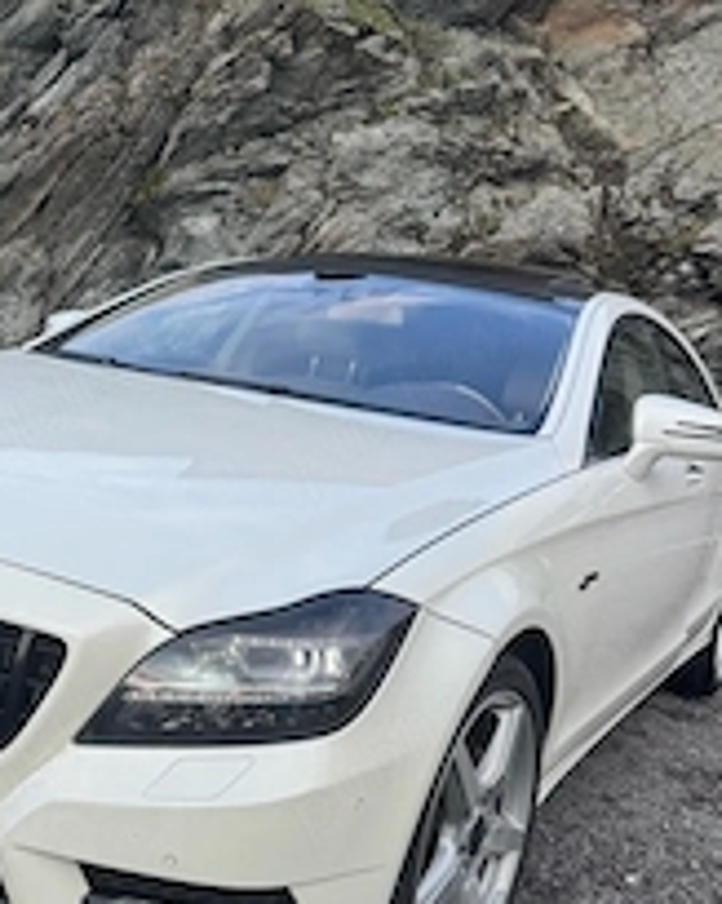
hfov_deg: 32.1
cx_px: 177
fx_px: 1230
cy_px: 434
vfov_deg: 40.3
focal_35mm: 46
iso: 80
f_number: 1.78
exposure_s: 1/1215
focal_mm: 6.76
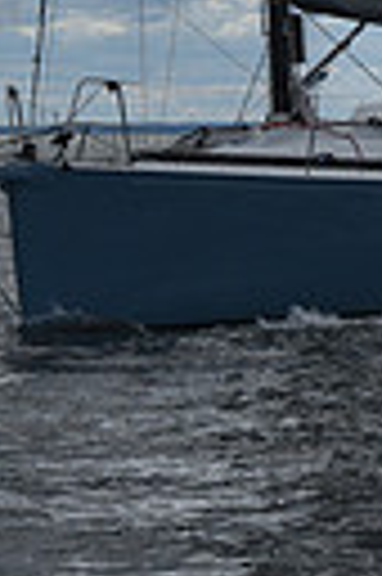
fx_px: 5059
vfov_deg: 6.3
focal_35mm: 317
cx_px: 254
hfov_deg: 4.3
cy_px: -675
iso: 250
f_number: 13
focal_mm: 70
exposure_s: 1/800
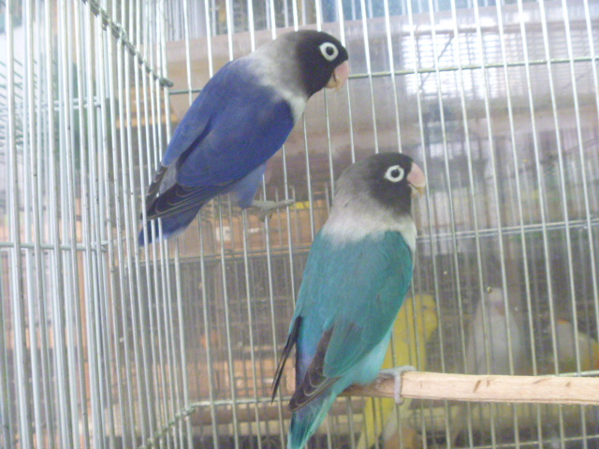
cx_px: 300
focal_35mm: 35
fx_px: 606
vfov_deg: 40.7
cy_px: 224
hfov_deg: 52.6
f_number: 3.5
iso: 800
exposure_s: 1/40
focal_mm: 6.3
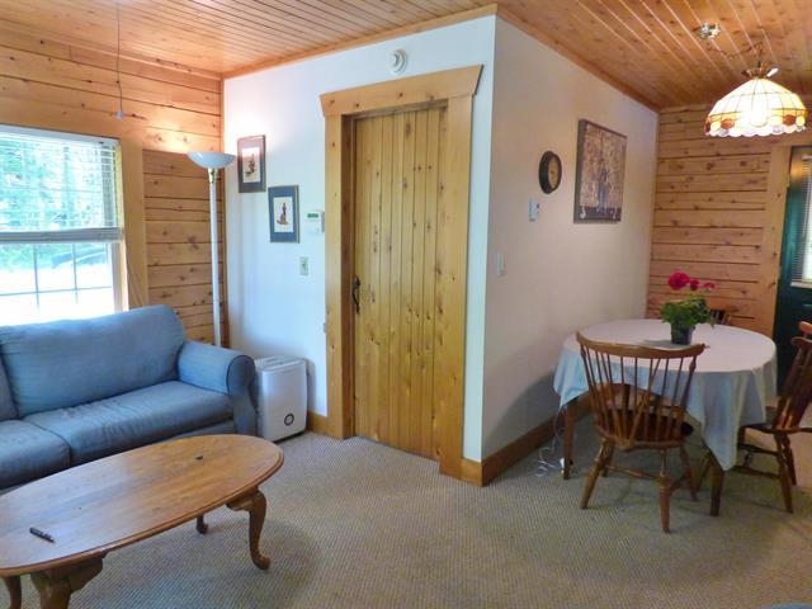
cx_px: 406
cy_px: 304
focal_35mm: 20
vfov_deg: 66.0
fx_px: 469
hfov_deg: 81.7
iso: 400
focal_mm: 3.58
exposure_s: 1/40
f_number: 2.8
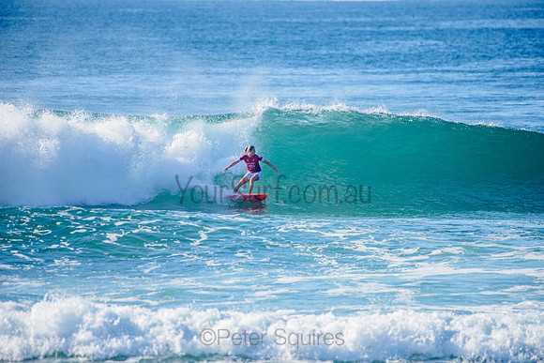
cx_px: 272
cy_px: 182
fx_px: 7557
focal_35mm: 500
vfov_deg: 2.8
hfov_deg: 4.1
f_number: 5.6
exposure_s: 1/1600
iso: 220
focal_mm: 500
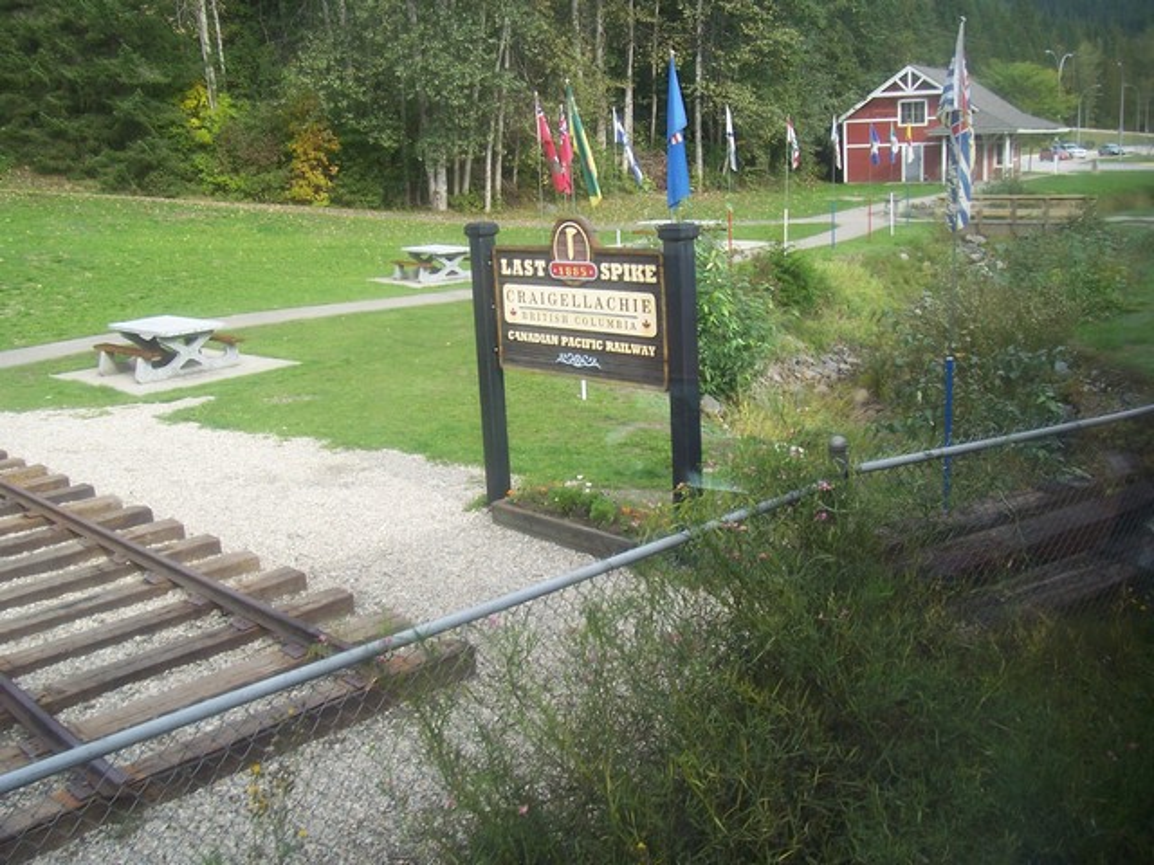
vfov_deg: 41.8
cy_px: 432
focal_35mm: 34
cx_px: 577
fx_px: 1133
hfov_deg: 54.0
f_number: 2.7
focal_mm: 5.6
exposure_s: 1/250
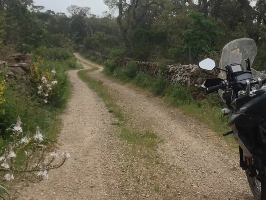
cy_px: 91
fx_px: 500
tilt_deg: +0.6
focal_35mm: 65
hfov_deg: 29.2
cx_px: 207
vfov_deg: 22.6
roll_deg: -0.9
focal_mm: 4.12
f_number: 2.4
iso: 50
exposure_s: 1/1261
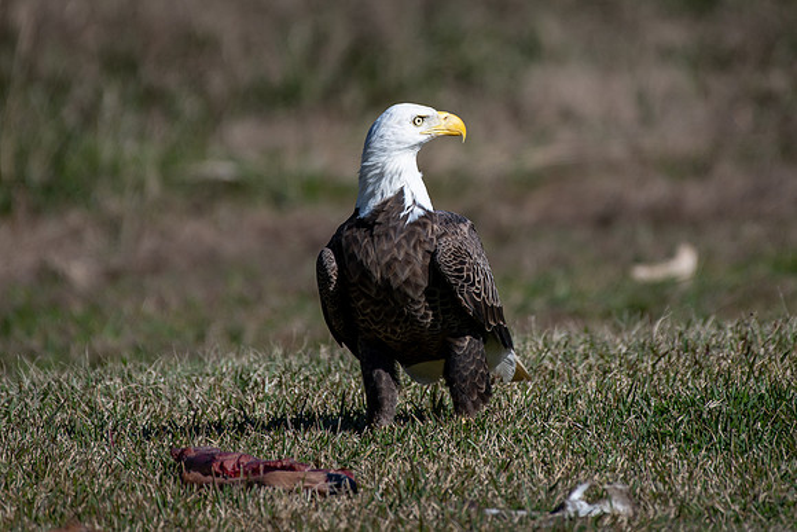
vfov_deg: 1.8
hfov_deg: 2.7
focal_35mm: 775
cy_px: 131
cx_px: 433
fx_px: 17162
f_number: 5.6
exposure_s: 1/800
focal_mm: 500
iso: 100
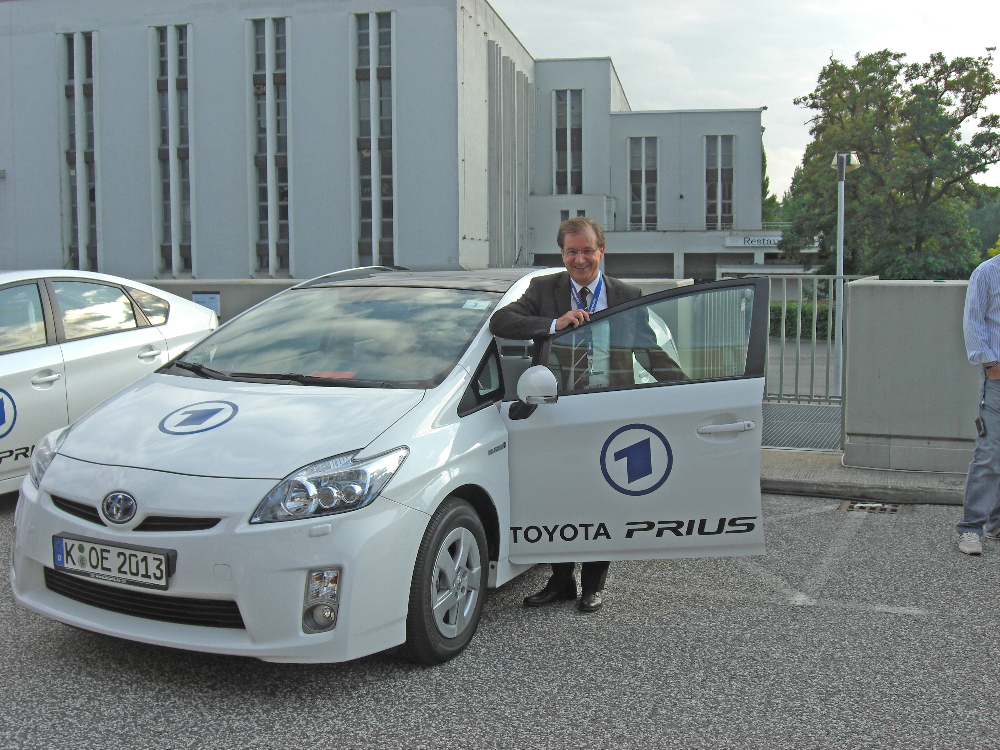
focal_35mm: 38
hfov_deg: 49.0
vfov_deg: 37.7
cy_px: 375
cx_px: 500
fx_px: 1098
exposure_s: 1/400
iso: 80
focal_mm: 7.9
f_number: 4
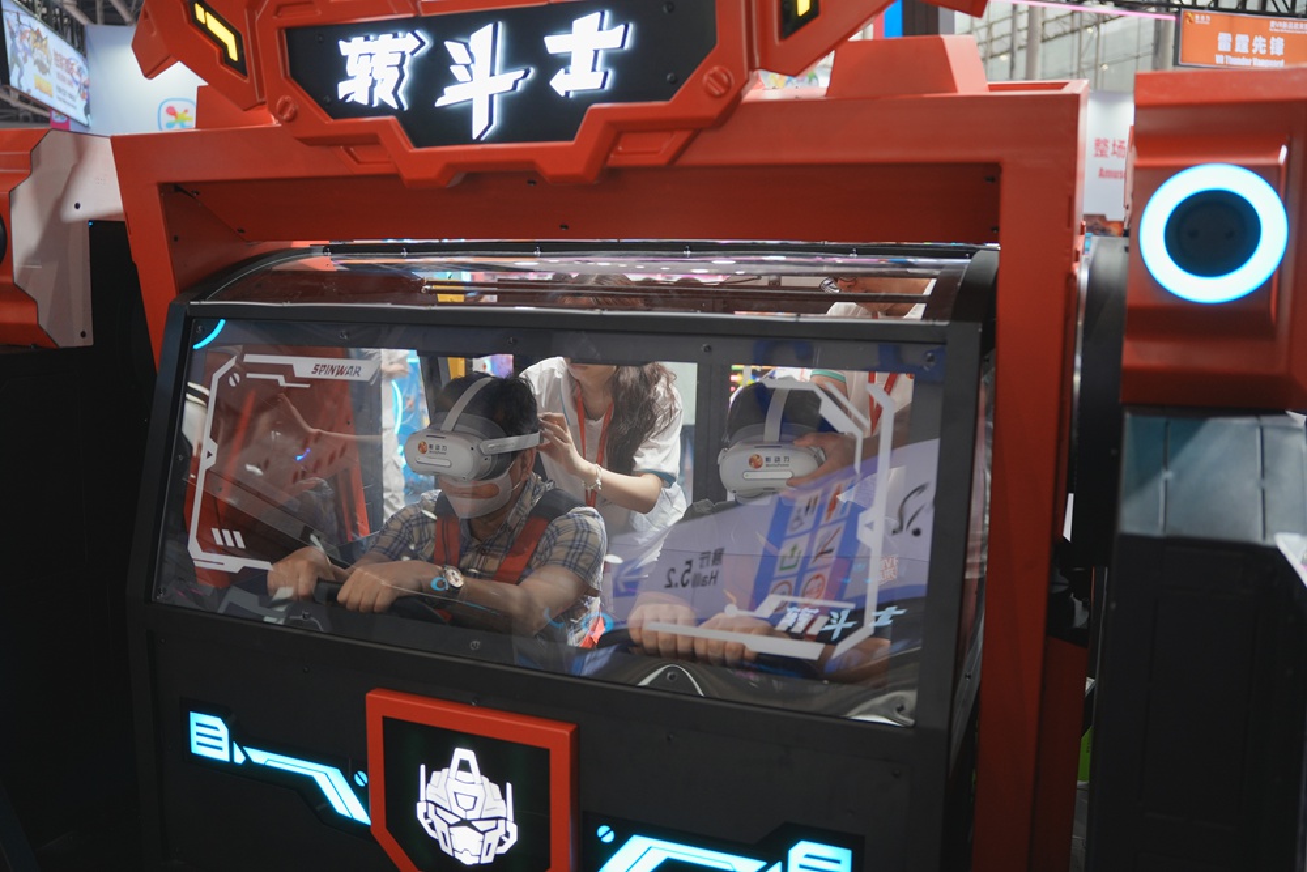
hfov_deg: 60.4
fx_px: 1122
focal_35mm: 31
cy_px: 436
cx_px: 654
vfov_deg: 42.5
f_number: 2.8
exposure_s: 1/200
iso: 250
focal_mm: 30.9
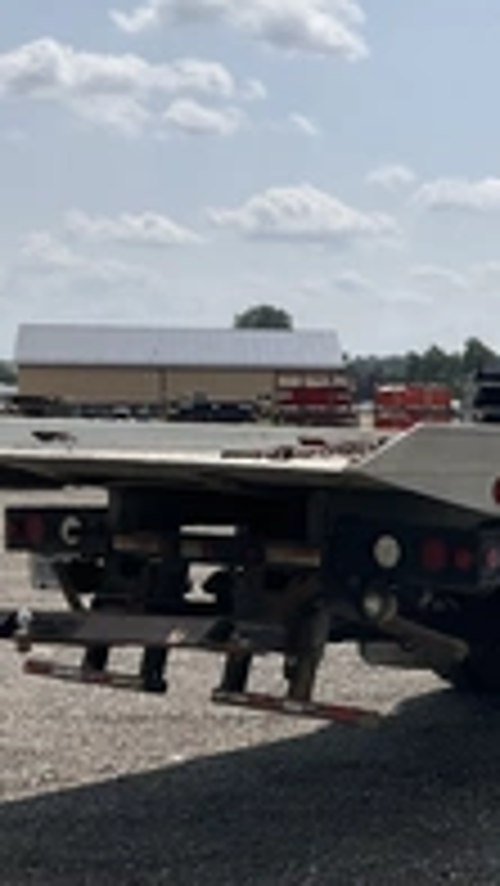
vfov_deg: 32.8
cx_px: 613
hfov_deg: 17.9
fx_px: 1507
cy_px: 504
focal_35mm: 64
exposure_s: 1/3322
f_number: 1.8
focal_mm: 3
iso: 25
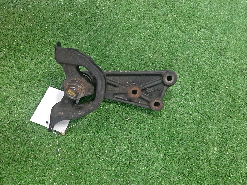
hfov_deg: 67.3
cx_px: 124
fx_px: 186
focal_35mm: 26
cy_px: 92
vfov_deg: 53.1
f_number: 1.7
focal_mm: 3.93
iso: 212
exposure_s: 1/50
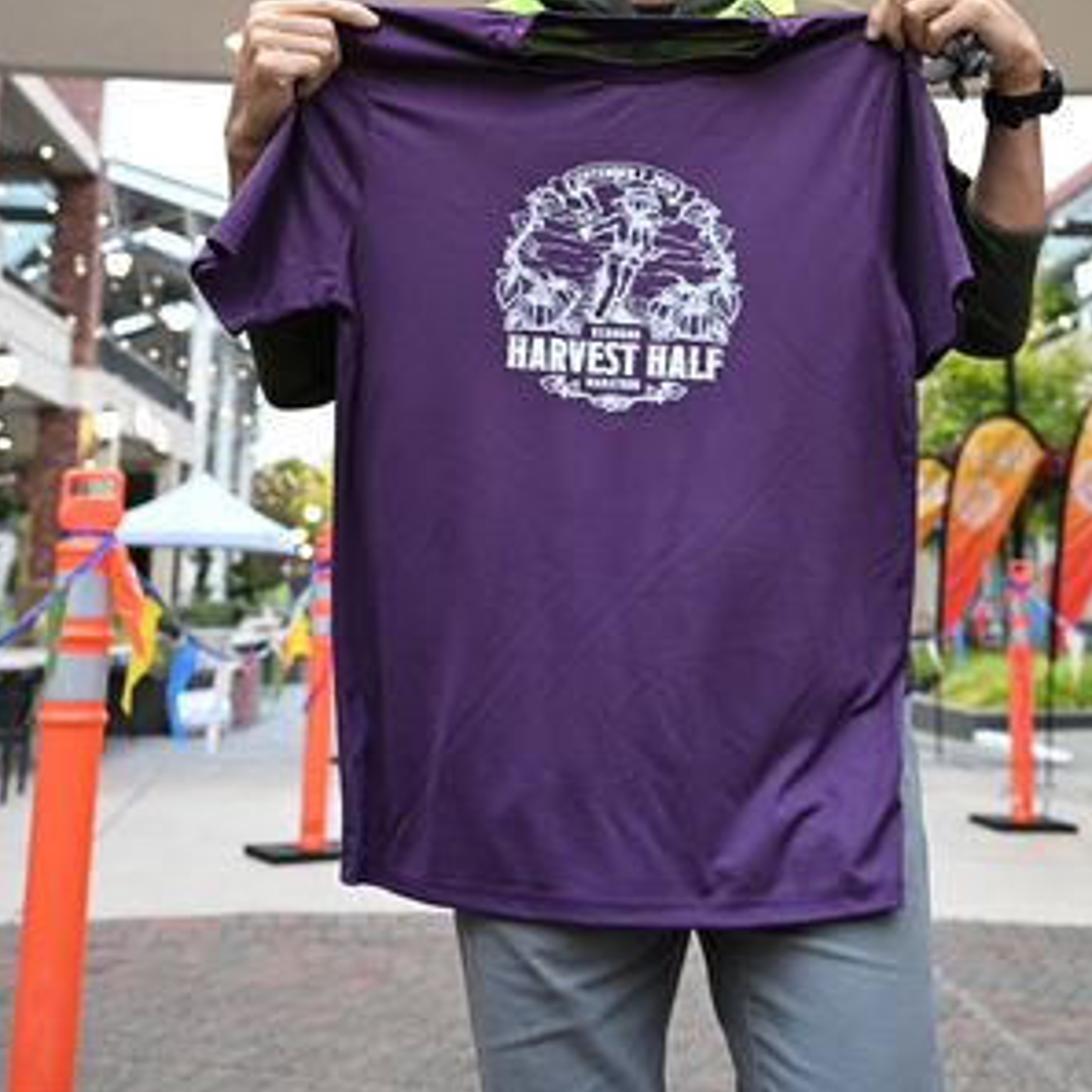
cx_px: 660
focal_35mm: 52
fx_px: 1856
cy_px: 176
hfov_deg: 32.7
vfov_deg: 31.7
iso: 3200
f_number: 4
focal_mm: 33
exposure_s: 1/200
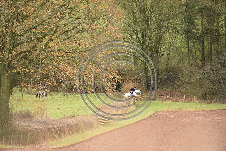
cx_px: 113
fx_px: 1255
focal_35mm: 200
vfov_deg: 6.9
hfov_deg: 10.3
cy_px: 76
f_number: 3.5
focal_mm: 200
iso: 1400
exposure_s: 1/1000
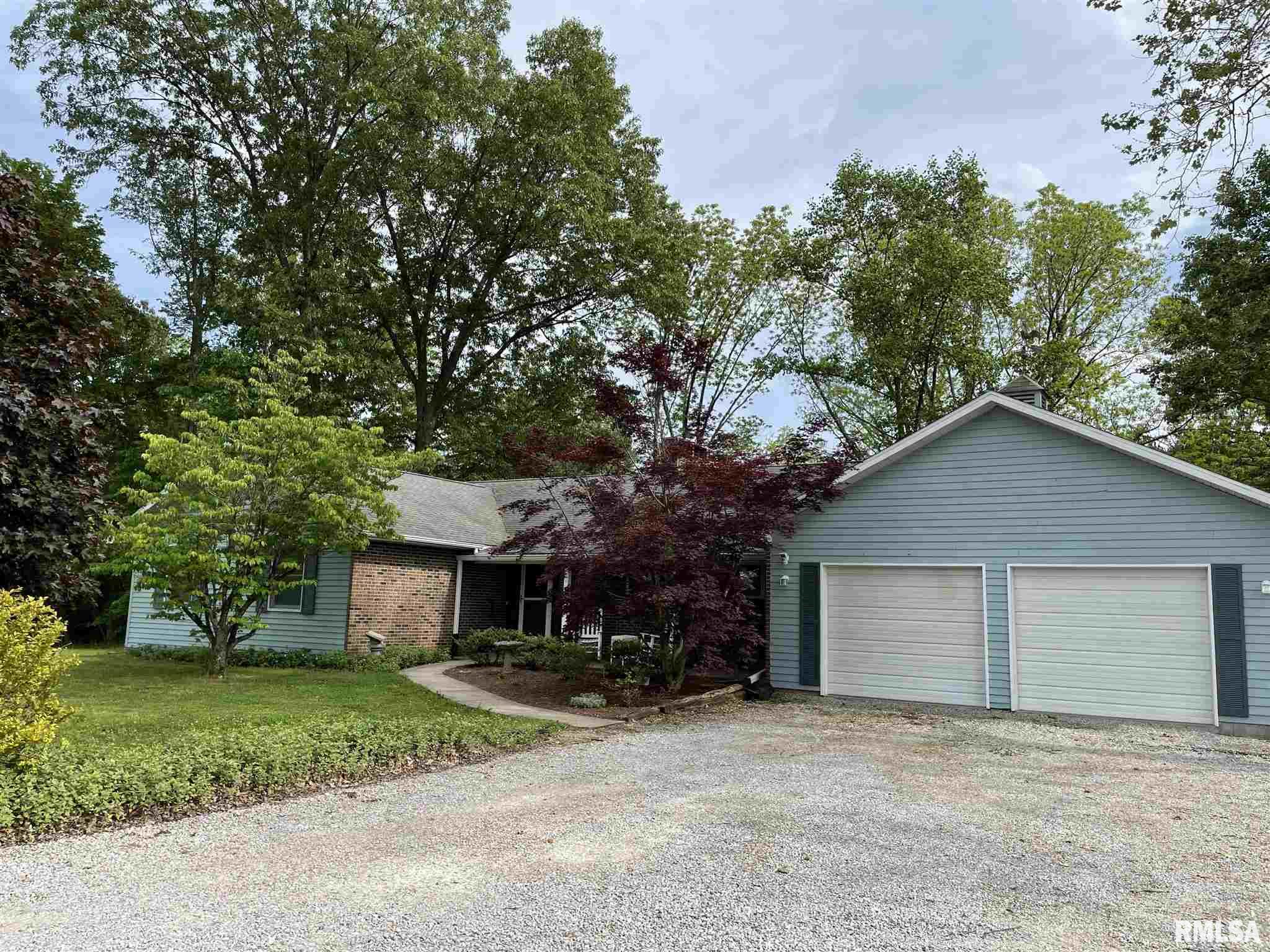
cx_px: 635
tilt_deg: +8.4
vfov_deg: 53.1
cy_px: 476
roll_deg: -1.5
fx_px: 954
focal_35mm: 26
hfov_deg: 67.3
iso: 32
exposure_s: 1/1742
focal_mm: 4.2
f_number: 1.6
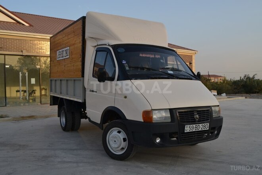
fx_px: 251
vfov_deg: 38.4
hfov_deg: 55.1
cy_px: 88
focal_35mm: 34
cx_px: 131
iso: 110
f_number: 5.6
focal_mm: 23
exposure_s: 1/125
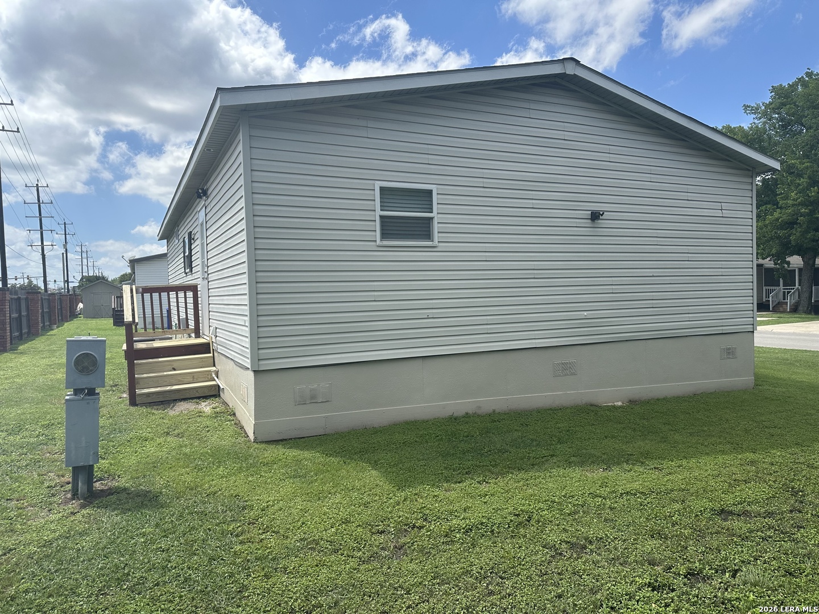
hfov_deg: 71.6
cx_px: 410
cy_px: 307
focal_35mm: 24
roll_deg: +1.3
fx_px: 568
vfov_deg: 56.8
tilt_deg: -1.0
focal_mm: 6.86
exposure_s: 1/3861
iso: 80
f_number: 1.78
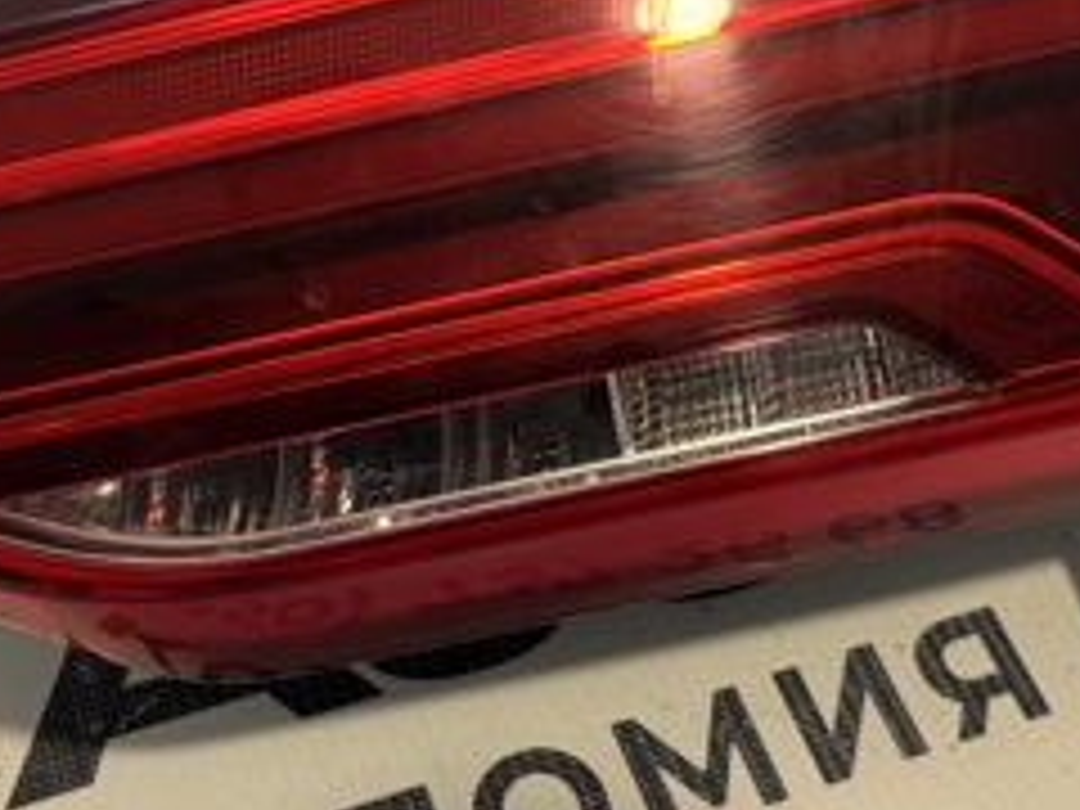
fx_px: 1997
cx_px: 432
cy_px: 459
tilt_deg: -56.8
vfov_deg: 22.9
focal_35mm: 64
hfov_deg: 30.2
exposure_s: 1/78
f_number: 1.78
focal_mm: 6.76
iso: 200
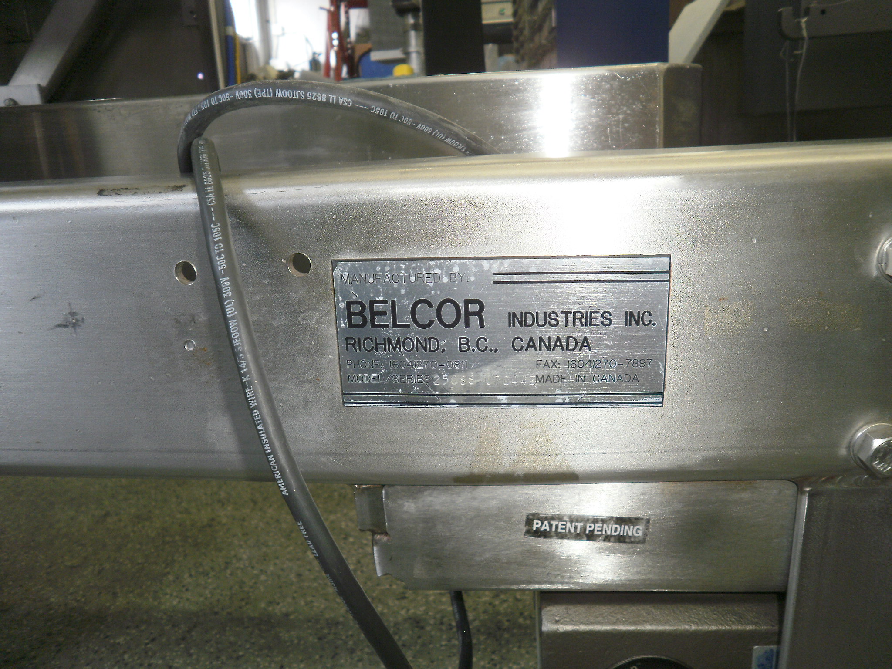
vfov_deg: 53.1
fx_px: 670
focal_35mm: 26
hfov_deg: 67.3
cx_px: 446
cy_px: 334
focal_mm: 4.65
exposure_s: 1/25
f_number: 2.6
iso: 100
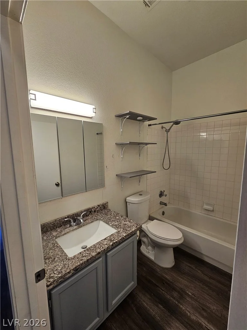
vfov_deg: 106.2
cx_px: 124
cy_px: 165
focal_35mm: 13
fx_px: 124
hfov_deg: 89.9
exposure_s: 1/60
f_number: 2.2
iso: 80
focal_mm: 2.2
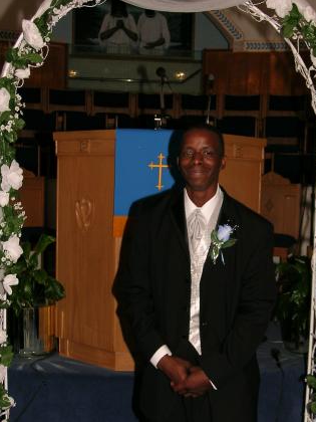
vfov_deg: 32.2
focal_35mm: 60
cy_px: 235
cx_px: 188
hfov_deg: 24.4
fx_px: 730
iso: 50
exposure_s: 1/60.1
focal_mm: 8.7
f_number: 4
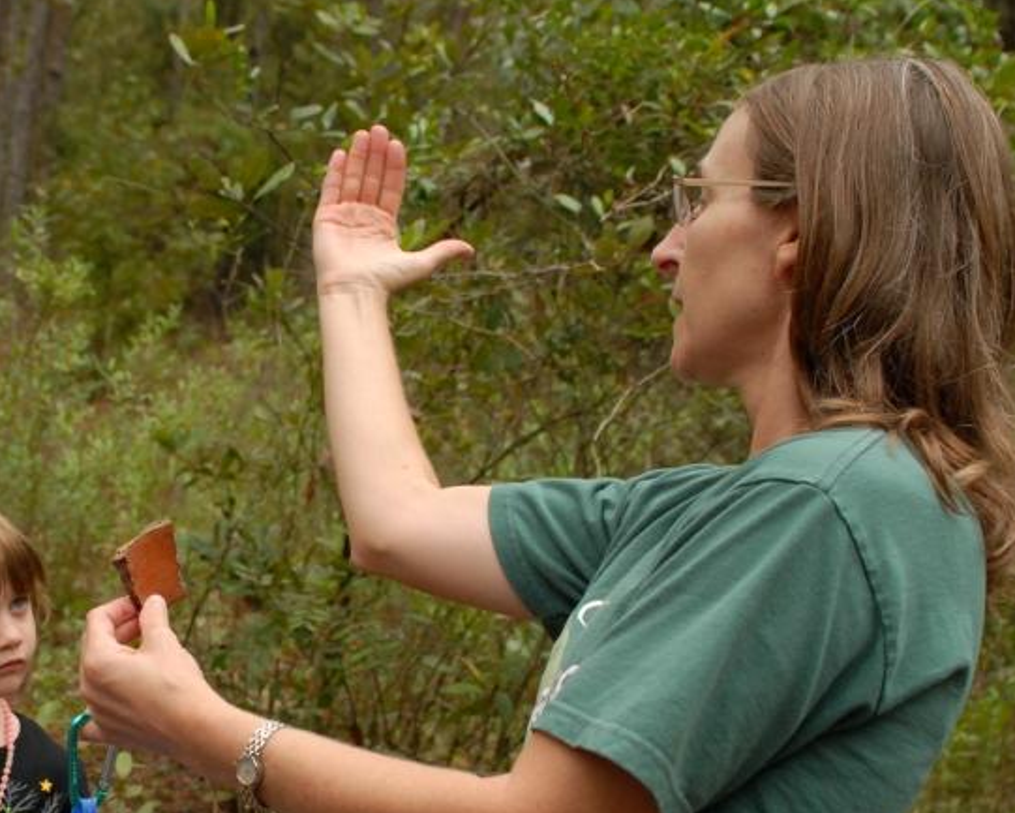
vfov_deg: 23.7
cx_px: 191
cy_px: 562
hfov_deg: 28.9
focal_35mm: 64
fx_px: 1923
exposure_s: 1/160
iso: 400
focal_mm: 24
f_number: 4
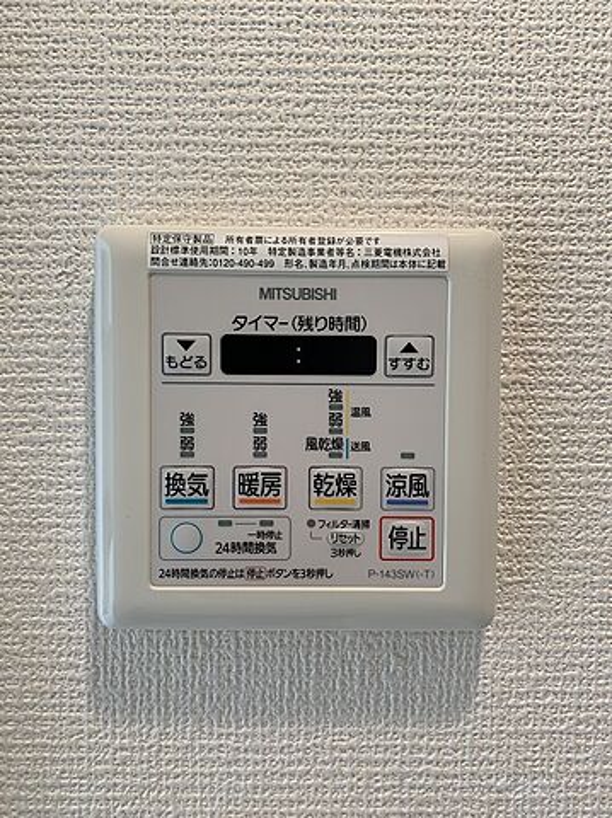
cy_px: 409
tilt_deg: -2.8
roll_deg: -0.2
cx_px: 306
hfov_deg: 53.0
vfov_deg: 67.4
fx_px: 614
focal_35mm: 26
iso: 50
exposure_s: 1/50
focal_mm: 4.25
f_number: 1.8
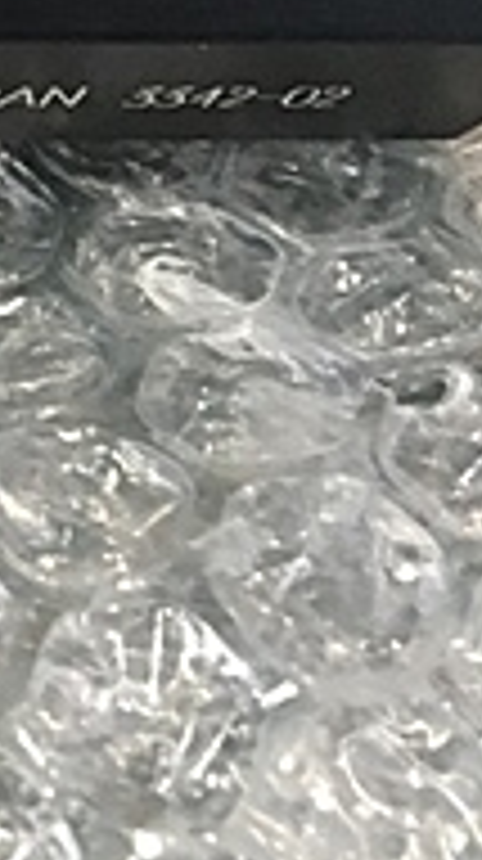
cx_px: -680
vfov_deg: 19.5
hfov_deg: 10.0
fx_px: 2416
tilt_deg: -53.3
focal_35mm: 106
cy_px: -36
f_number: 2.2
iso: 125
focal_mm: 4.15
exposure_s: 1/30
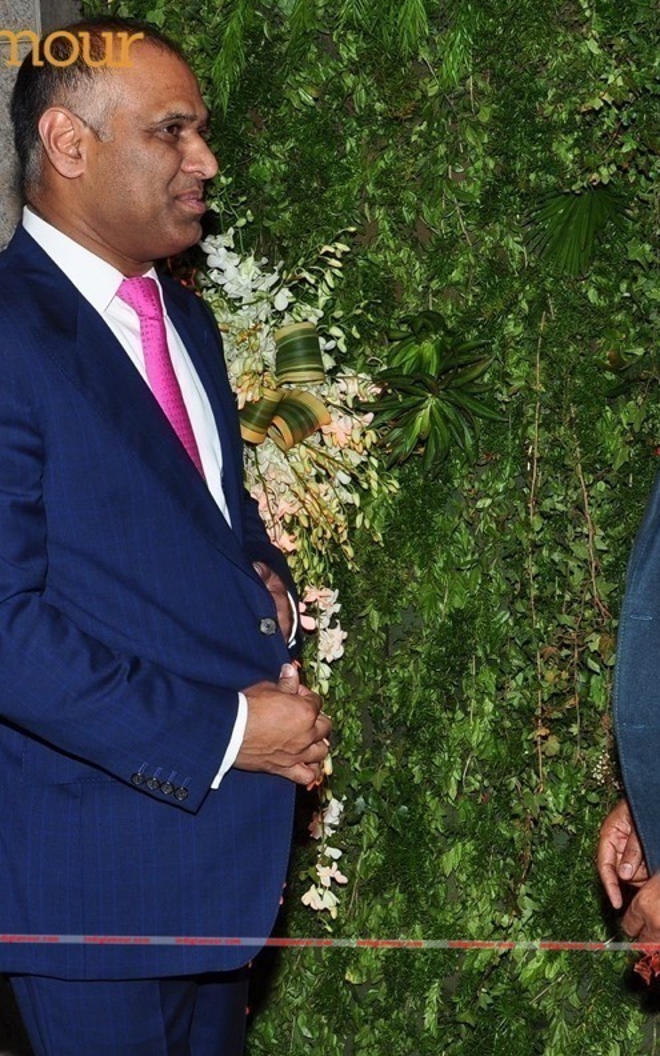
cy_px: 526
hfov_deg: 17.5
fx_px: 2130
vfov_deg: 27.8
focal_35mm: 74
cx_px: 480
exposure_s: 1/125
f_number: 8
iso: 200
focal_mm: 32
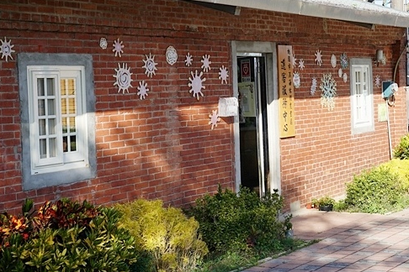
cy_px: 103
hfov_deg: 28.1
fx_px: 818
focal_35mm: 72
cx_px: 230
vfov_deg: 18.9
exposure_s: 1/400
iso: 100
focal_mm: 35
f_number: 6.3
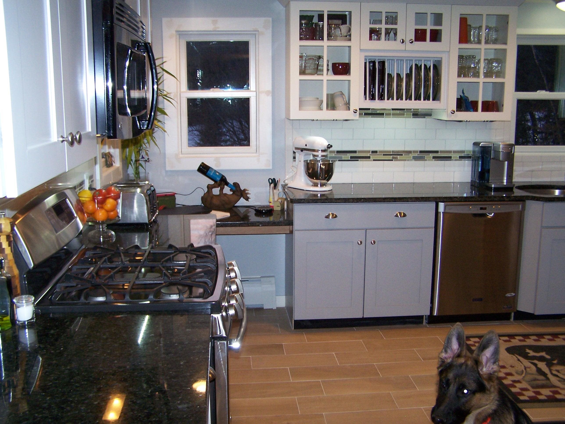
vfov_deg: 37.7
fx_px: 620
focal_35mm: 38
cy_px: 212
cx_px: 282
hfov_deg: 49.0
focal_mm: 6.3
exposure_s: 1/60
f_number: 2.8
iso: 140
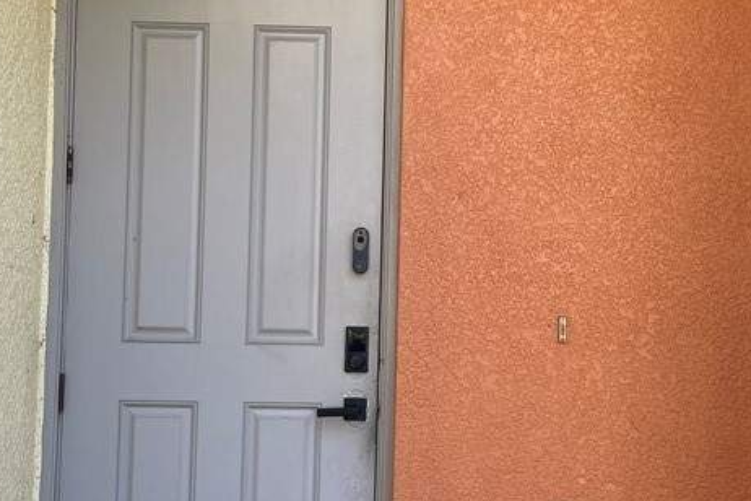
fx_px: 1252
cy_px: 220
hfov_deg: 33.3
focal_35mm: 60
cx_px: 444
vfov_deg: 22.6
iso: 32
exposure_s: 1/203
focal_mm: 4.2
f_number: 1.6
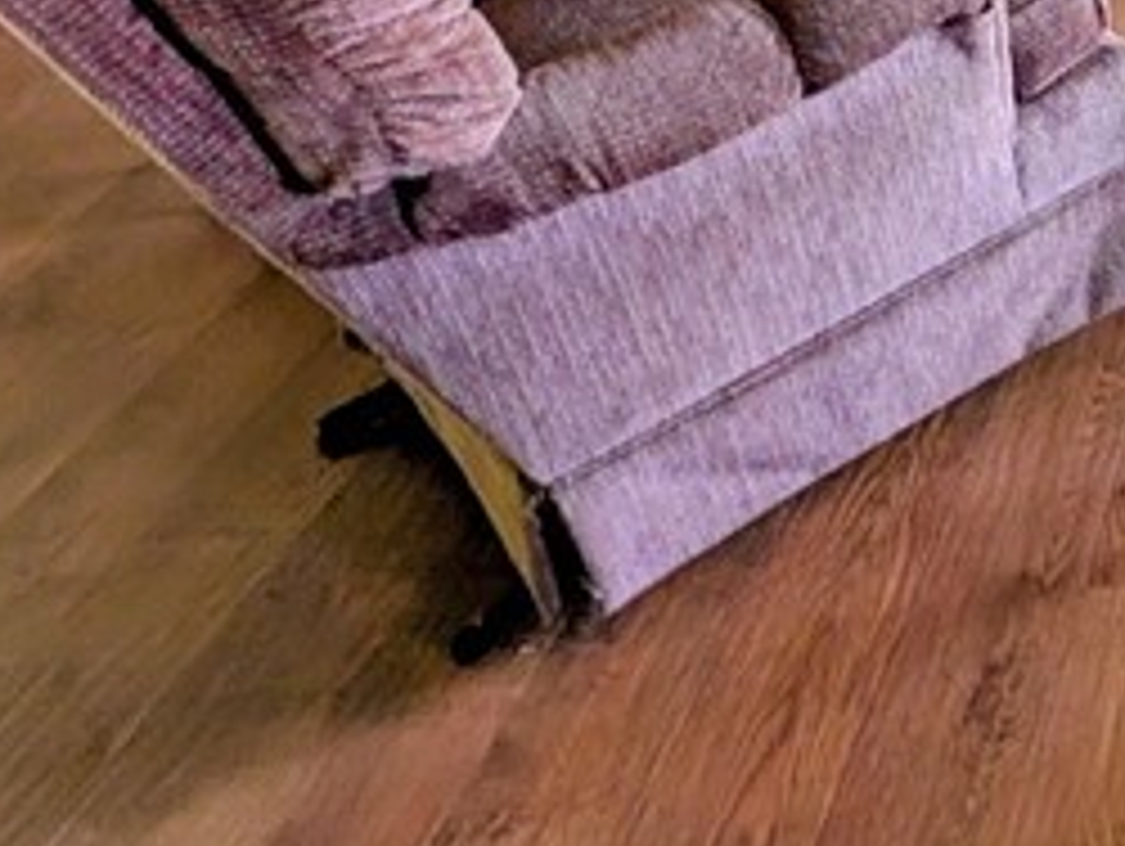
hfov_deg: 28.1
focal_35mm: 49
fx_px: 1594
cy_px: -333
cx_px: 1627
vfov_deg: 24.7
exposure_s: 1/31.2
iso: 85
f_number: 1.7
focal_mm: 2.02
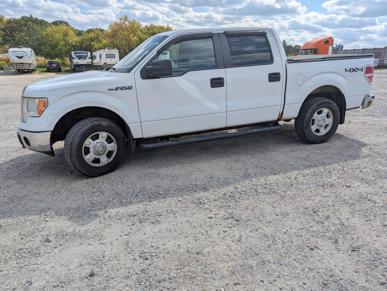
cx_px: 194
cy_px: 146
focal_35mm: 24
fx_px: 269
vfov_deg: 56.9
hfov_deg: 71.5
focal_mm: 6.9
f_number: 1.68
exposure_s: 1/1484
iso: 20
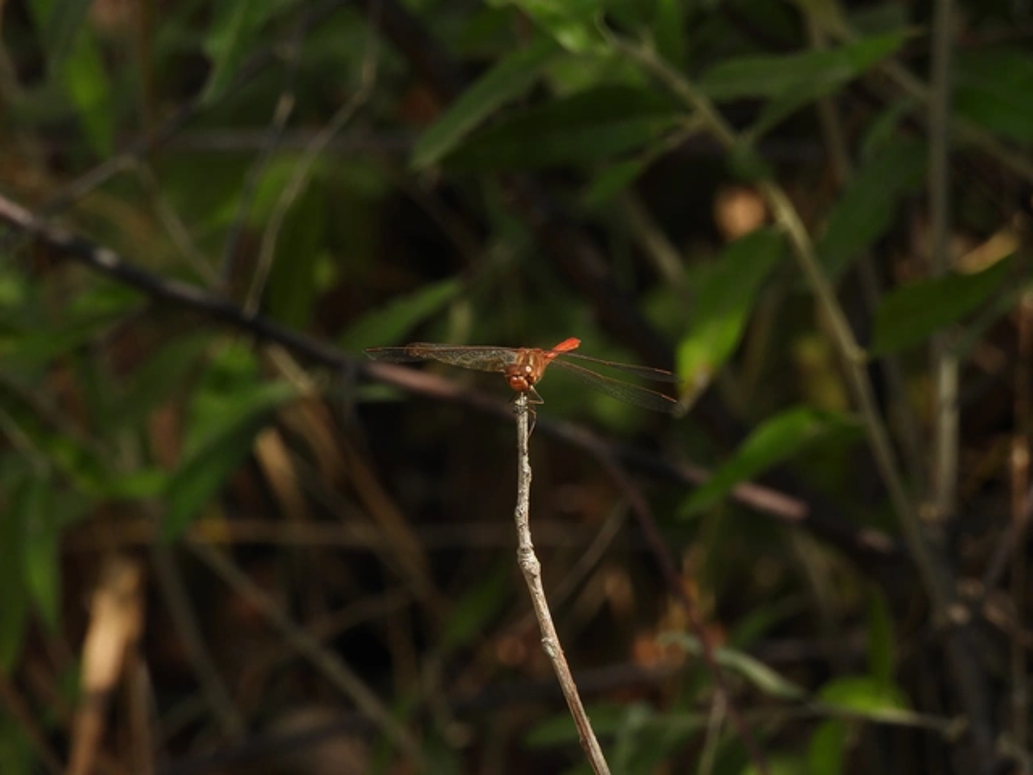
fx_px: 13429
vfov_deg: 3.3
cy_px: 388
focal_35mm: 450
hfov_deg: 4.4
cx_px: 516
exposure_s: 1/320
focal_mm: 80.3
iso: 100
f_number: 6.3
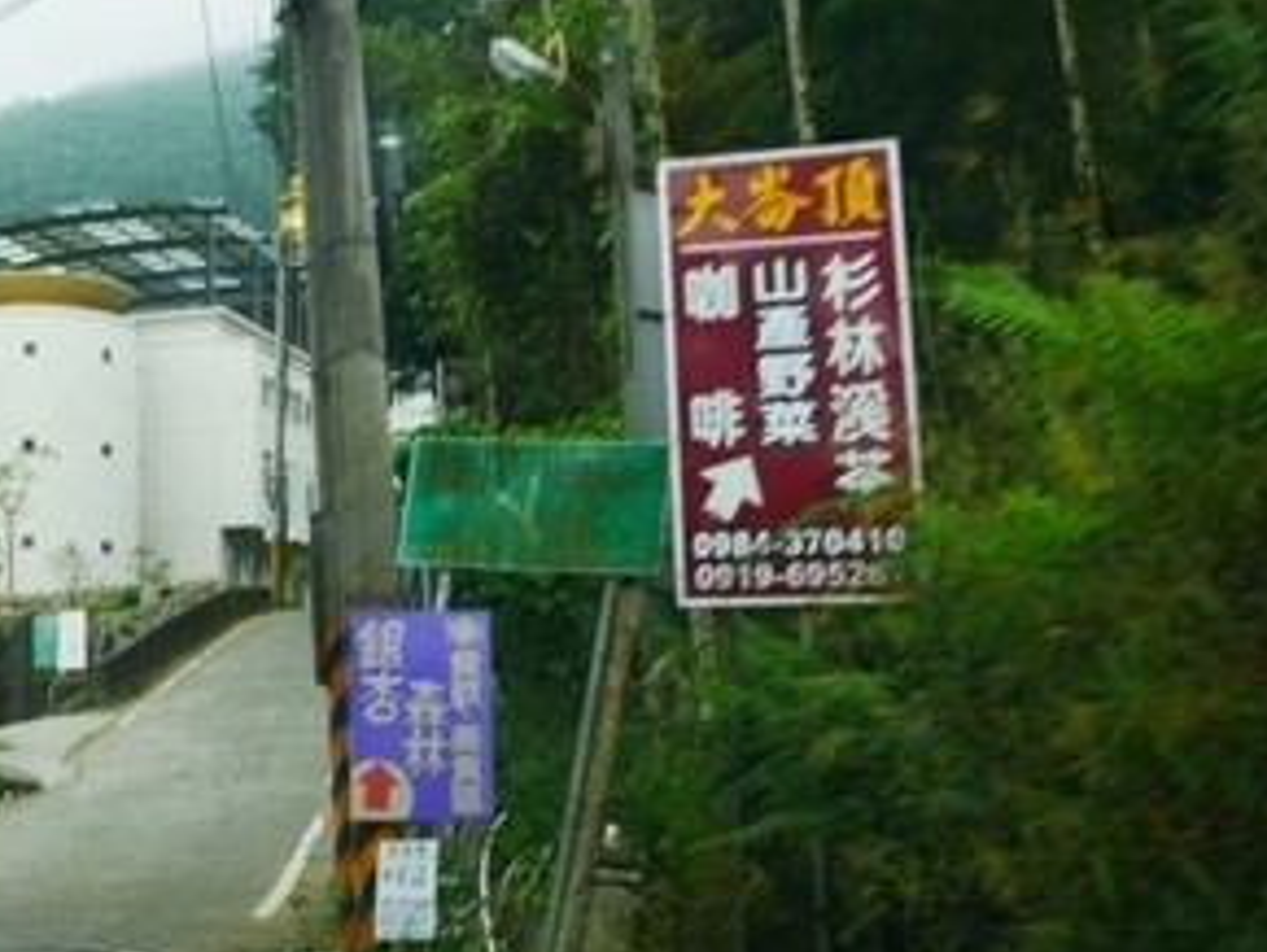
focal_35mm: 62
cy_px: 201
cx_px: 13
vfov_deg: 23.4
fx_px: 2271
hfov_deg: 29.2
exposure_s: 1/60
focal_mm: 15
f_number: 4
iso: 320
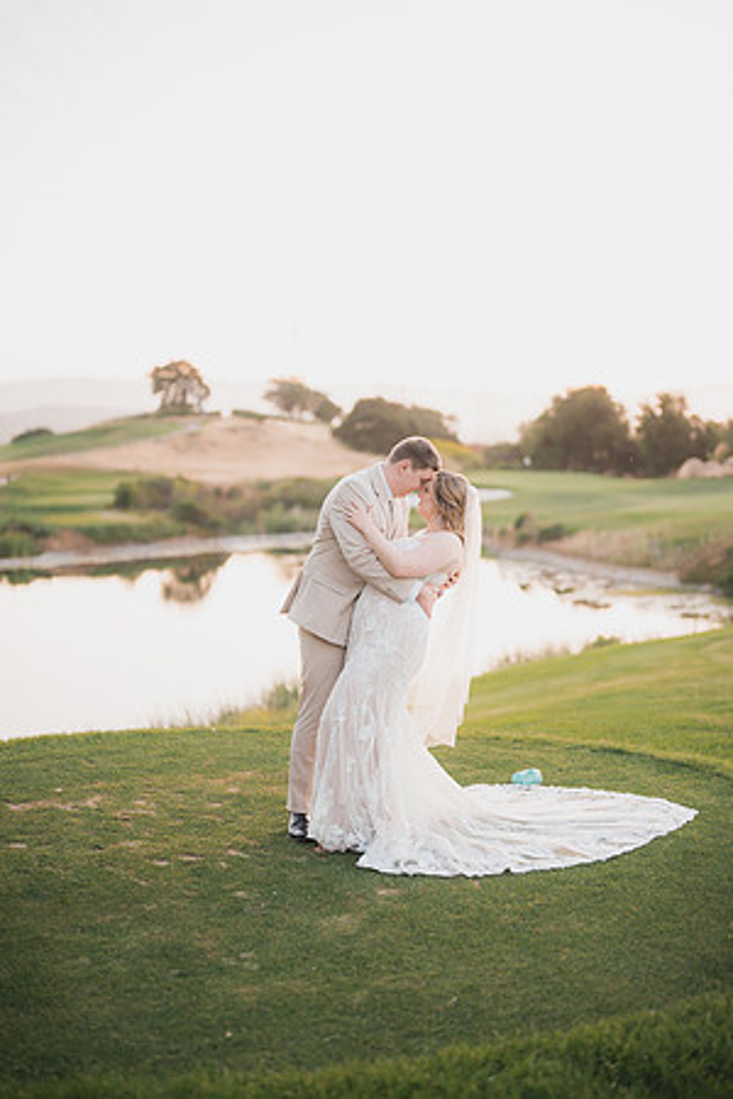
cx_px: 366
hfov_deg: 27.0
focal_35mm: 50
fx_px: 1527
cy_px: 550
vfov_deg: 39.6
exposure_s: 1/800
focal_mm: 50
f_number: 1.2
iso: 640
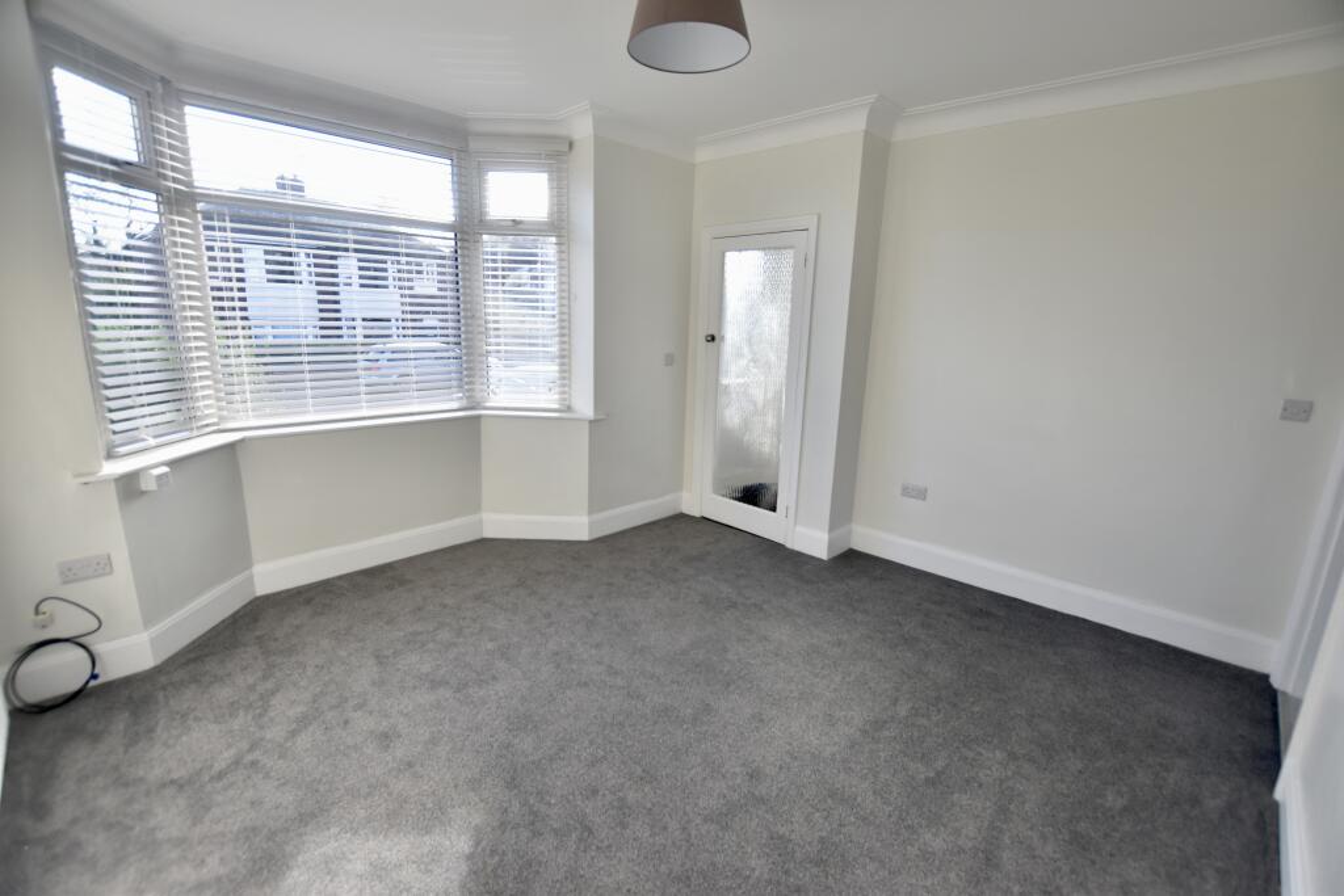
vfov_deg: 77.3
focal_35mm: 15
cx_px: 672
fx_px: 560
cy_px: 448
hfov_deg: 100.4
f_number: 3.5
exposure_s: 1/320
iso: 400
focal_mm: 10
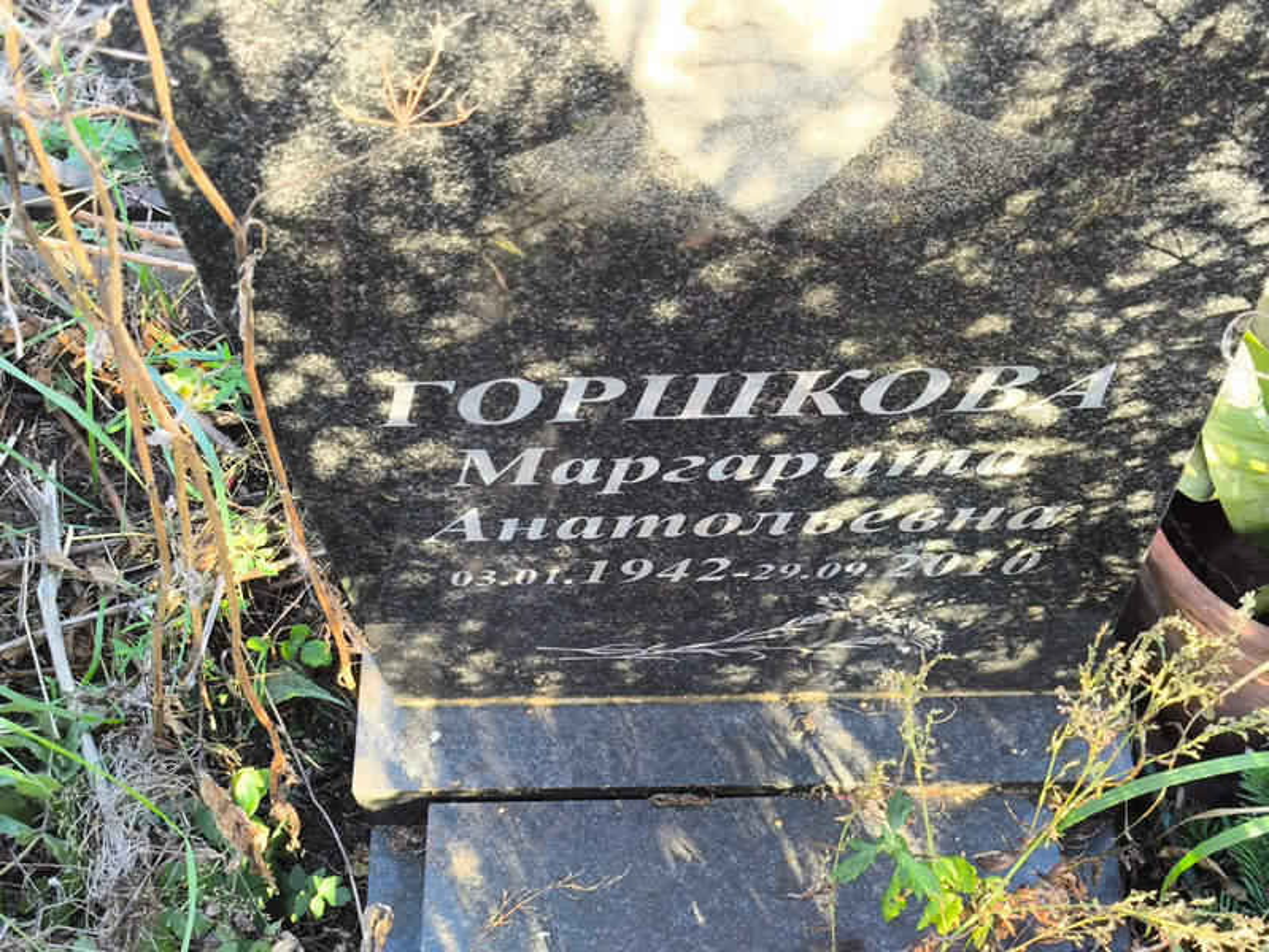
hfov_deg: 38.2
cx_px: 634
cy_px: 476
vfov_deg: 29.1
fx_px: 1834
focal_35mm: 50
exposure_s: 1/100
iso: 80
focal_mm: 4.71
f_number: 1.7
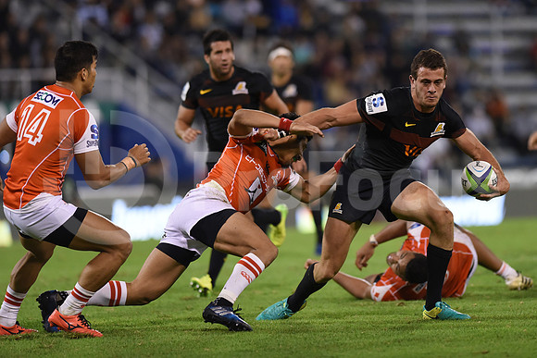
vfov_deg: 4.6
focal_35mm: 300
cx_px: 268
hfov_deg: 6.9
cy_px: 179
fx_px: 4476
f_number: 2.8
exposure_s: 1/800
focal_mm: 300
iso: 2000
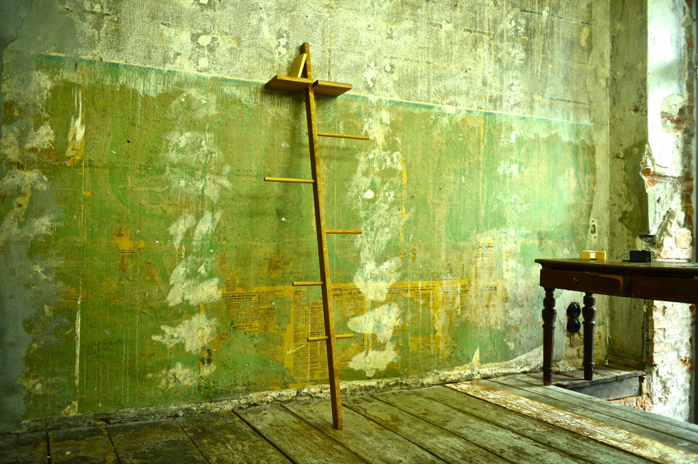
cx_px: 349
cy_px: 232
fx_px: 601
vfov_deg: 42.3
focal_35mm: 31
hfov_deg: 60.3
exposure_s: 1/15
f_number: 2.8
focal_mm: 31
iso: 640
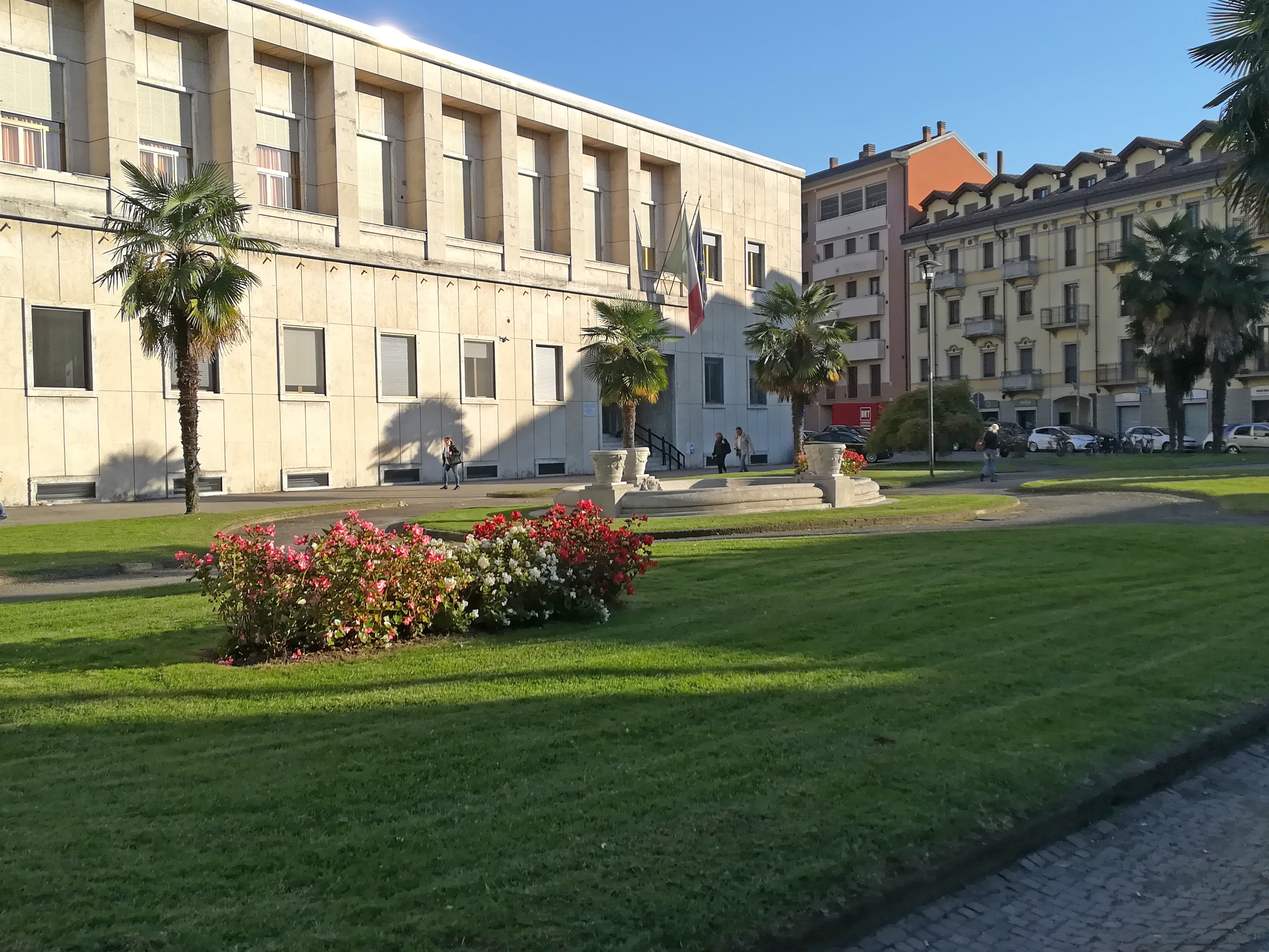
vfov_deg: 41.8
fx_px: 1246
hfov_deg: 54.0
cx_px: 620
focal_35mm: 34
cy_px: 465
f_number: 2.2
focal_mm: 3.83
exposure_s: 1/849
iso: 50
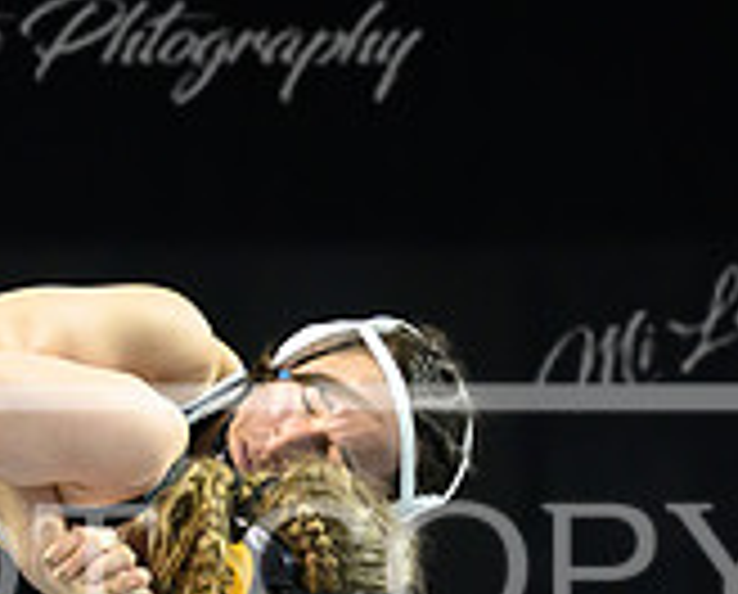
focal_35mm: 414
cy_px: 637
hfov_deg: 4.7
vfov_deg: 3.7
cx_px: 32
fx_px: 9064
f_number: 2.8
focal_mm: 125
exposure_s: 1/800
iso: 4000
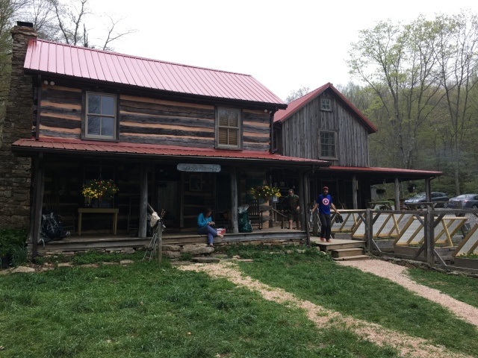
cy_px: 179
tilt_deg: +5.8
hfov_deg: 61.7
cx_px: 239
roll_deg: +1.5
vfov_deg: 48.2
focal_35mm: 29
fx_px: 400
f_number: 2.2
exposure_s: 1/120
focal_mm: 4.15
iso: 32
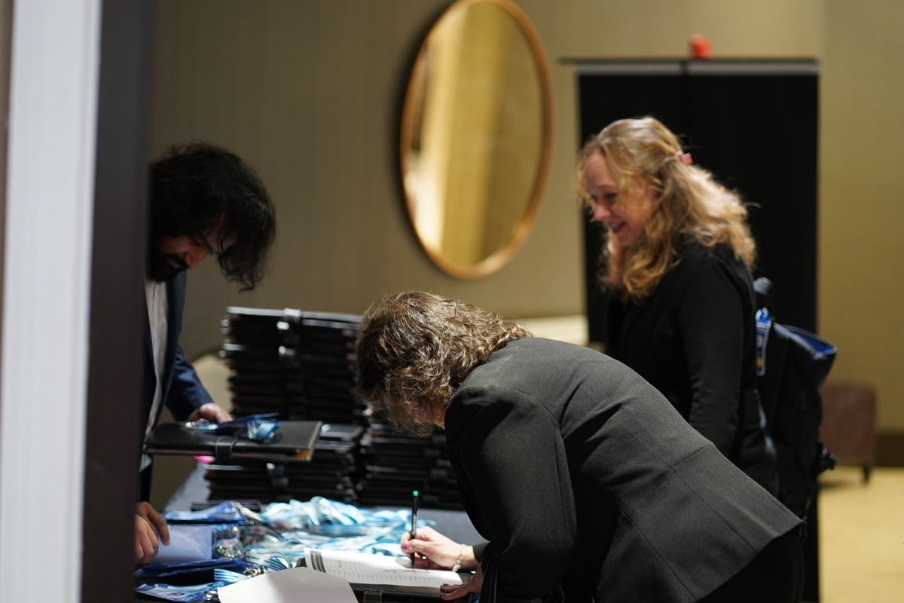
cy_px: 302
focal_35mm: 85
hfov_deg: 23.9
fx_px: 2134
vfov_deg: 16.1
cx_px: 452
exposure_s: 1/160
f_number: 2
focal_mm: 85
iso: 2500
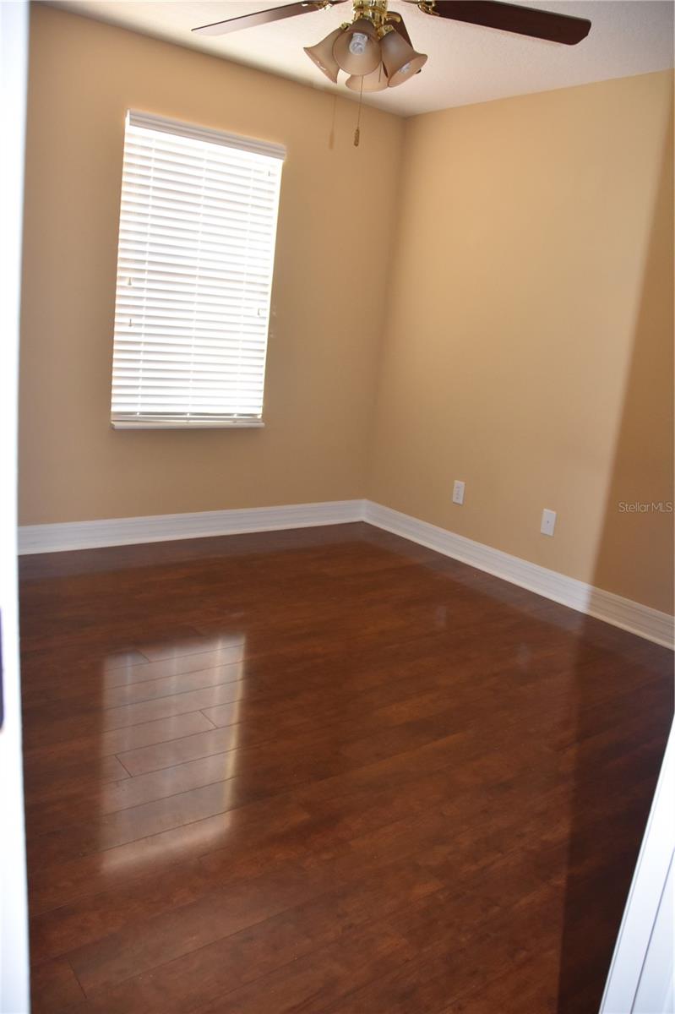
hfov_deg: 47.9
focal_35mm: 27
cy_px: 507
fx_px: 760
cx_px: 338
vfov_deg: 67.4
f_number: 4
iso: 1100
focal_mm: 18
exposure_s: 1/60
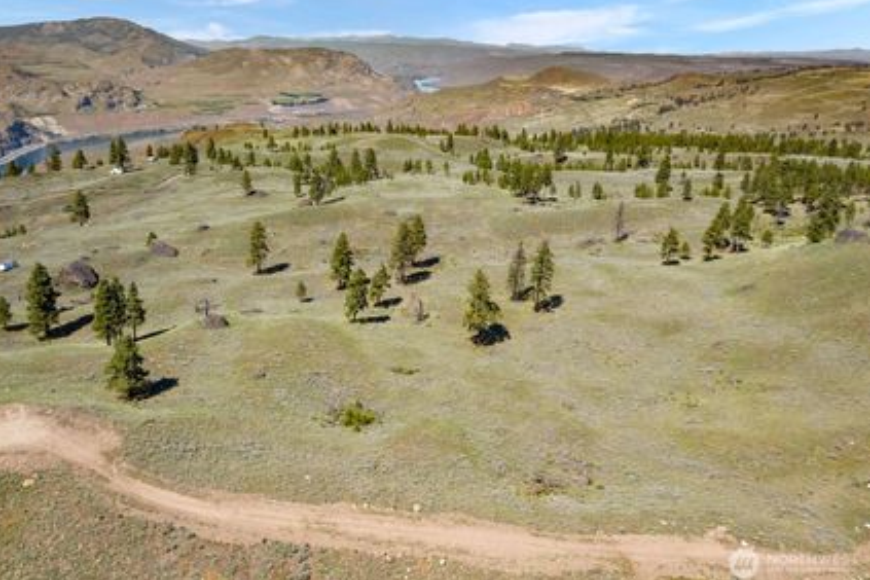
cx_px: 362
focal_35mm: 26
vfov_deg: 49.4
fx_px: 628
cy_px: 244
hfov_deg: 68.9
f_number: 2.8
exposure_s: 1/2000
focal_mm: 8.38
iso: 100
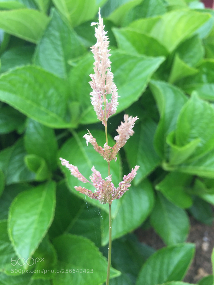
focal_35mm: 29
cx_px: 107
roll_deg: -3.5
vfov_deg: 61.7
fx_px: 239
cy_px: 142
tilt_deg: -22.1
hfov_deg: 48.2
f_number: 2.2
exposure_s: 1/181
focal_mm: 4.15
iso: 32
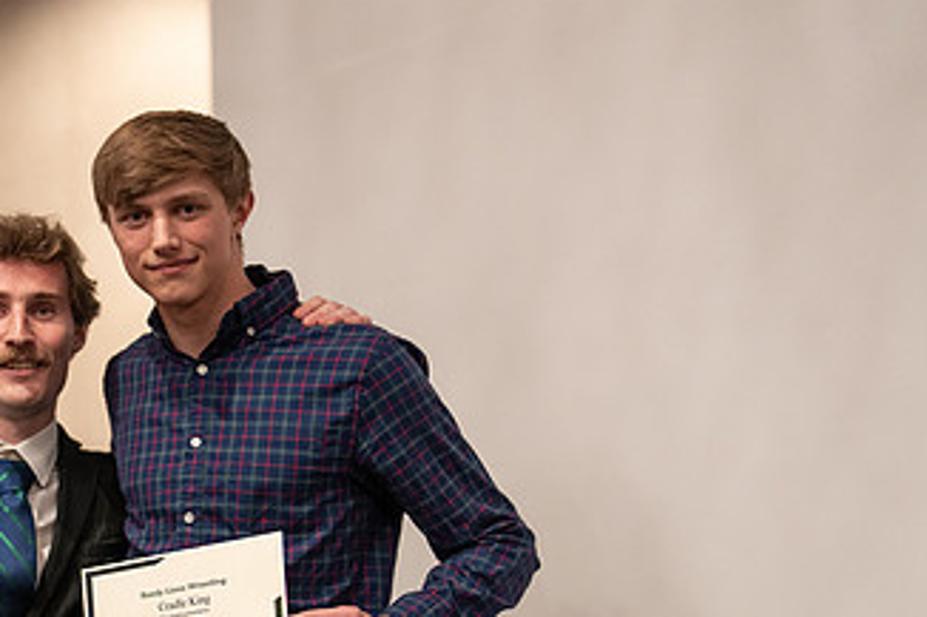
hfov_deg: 22.5
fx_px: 2290
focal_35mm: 89
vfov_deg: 15.2
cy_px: 508
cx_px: 145
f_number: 1.2
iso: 1600
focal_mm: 50
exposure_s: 1/320
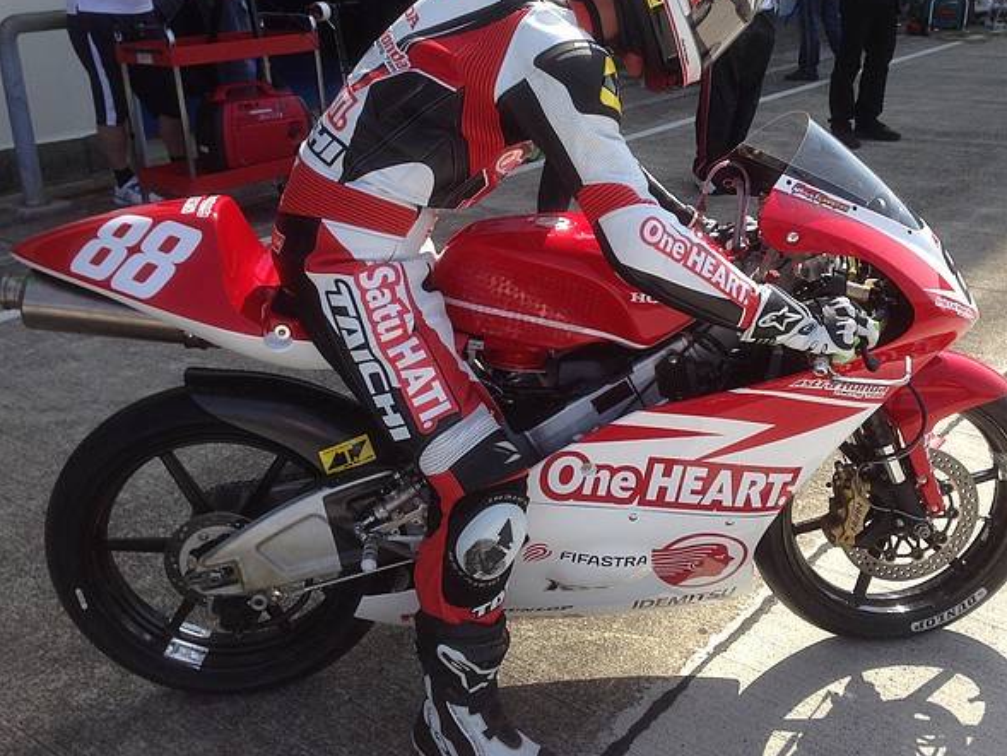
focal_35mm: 42
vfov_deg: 34.2
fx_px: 1222
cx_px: 585
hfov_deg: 44.6
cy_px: 293
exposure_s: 1/874
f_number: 2.4
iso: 50
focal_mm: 4.12
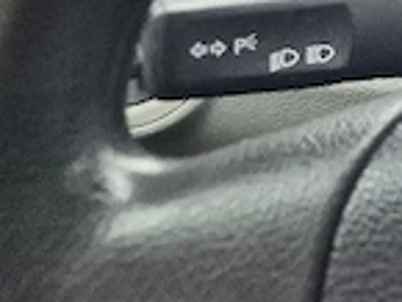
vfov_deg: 14.3
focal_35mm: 95
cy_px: -186
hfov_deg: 16.1
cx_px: 801
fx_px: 1104
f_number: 1.8
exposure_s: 1/182
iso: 200
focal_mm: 5.4
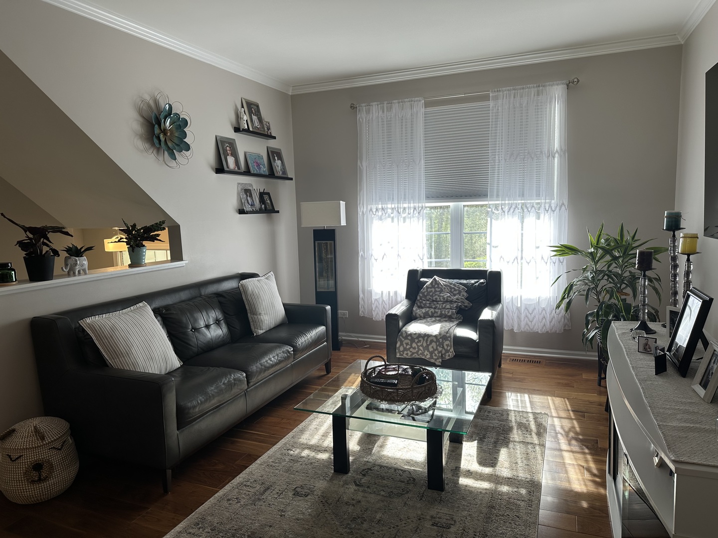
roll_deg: +1.8
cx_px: 359
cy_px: 269
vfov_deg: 56.8
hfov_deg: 71.6
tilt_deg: -6.2
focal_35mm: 24
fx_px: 498
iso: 64
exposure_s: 1/144
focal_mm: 6.86
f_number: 1.78
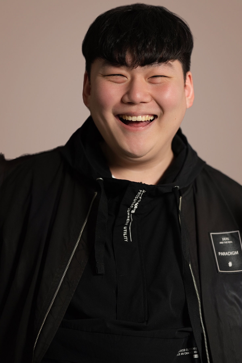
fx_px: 1361
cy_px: 182
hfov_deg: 10.2
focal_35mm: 135
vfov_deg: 15.2
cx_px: 121
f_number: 1.8
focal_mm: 135
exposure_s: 1/125
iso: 200
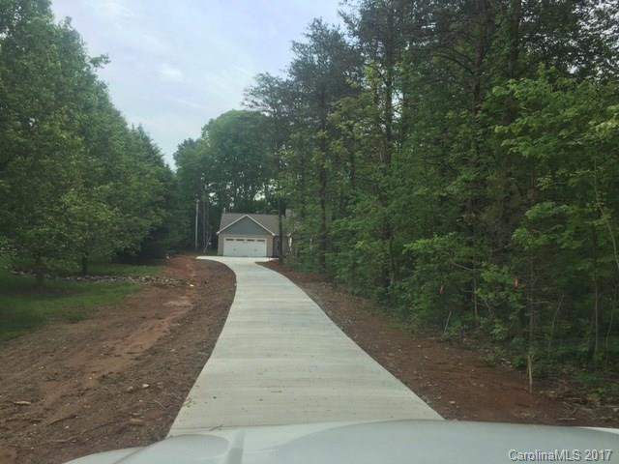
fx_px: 519
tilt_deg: -4.2
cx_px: 310
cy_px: 232
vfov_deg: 48.2
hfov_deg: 61.7
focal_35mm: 29
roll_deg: -1.1
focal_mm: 4.15
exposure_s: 1/565
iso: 25
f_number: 2.2
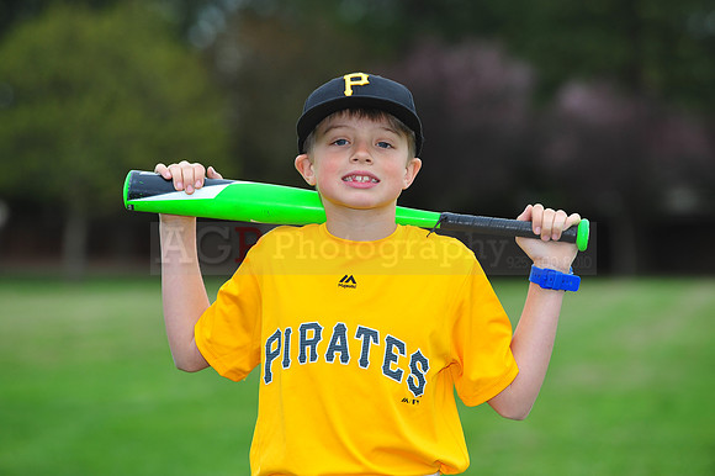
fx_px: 3672
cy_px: 238
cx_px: 358
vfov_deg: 7.4
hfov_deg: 11.1
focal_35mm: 185
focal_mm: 185
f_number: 5.6
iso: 400
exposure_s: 1/400
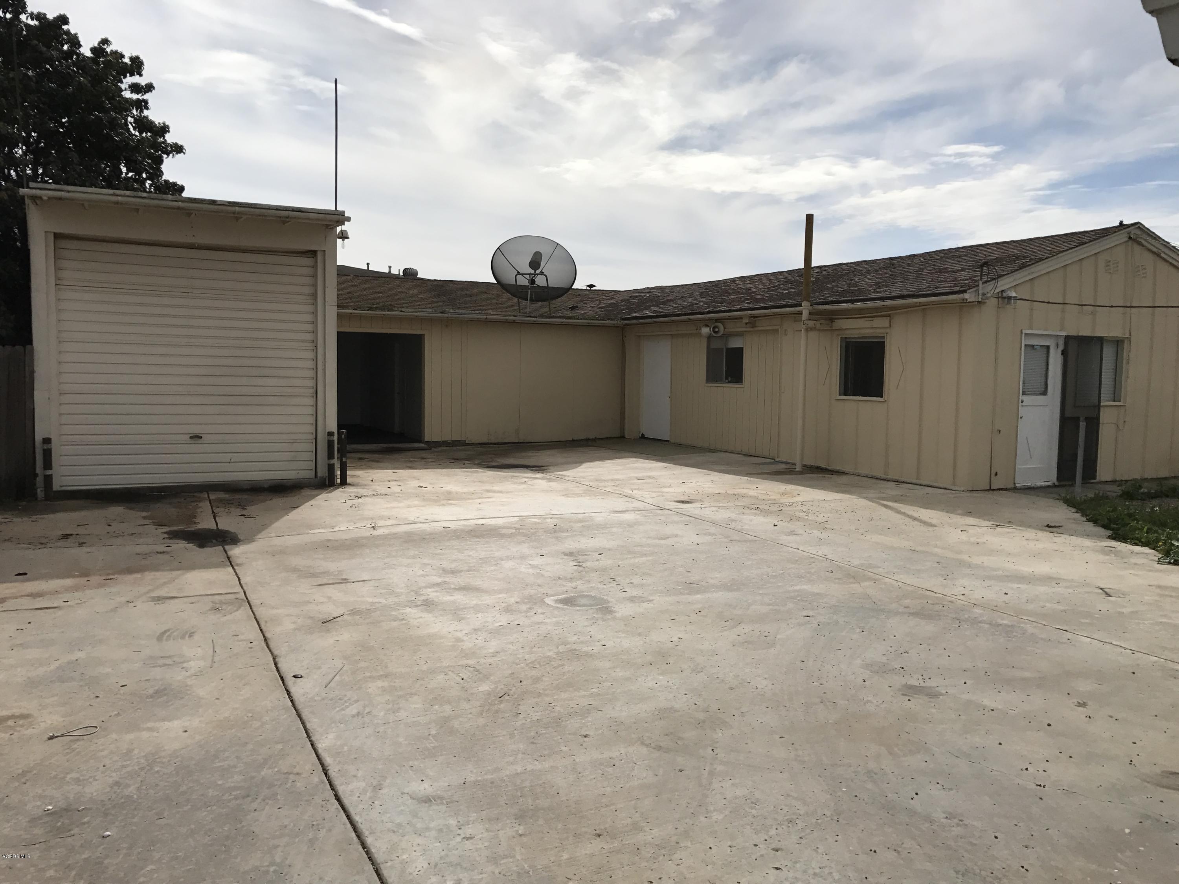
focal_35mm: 28
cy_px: 442
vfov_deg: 49.7
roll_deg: -1.0
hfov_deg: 63.4
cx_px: 590
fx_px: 954
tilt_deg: -3.9
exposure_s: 1/8772
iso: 20
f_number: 1.8
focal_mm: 3.99
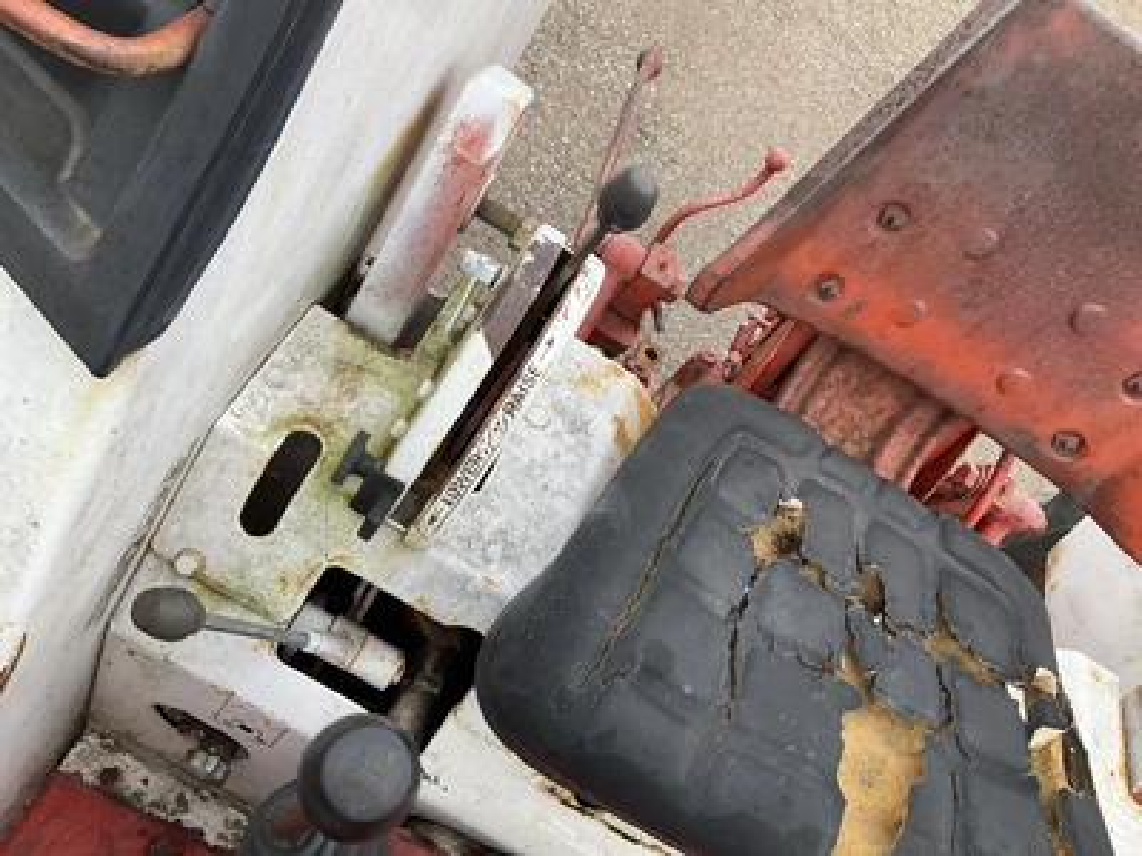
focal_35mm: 29
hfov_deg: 61.7
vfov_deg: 48.2
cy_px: 428
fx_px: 957
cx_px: 571
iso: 25
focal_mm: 3
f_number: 1.8
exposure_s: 1/606
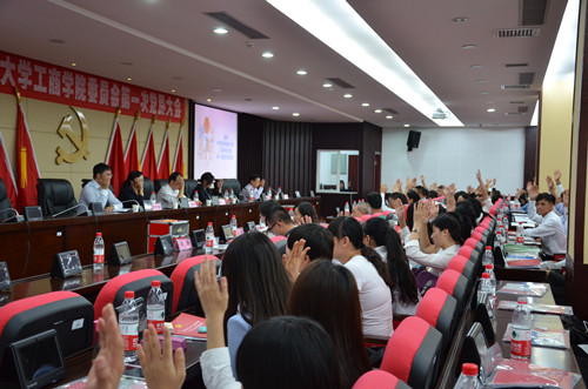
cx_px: 294
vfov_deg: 31.7
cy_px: 194
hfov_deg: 46.5
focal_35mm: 42
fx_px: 684
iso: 800
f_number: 4
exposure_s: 1/40
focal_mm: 28
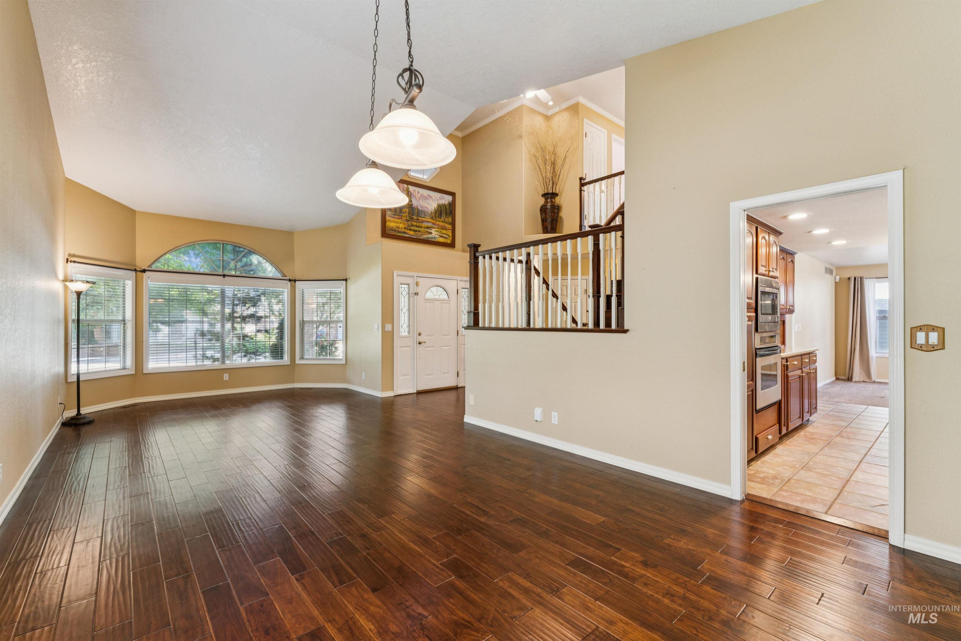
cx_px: 480
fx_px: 422
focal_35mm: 16
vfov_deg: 74.4
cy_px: 320
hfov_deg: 97.5
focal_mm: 15.8
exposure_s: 1/2.5
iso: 400
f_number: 13
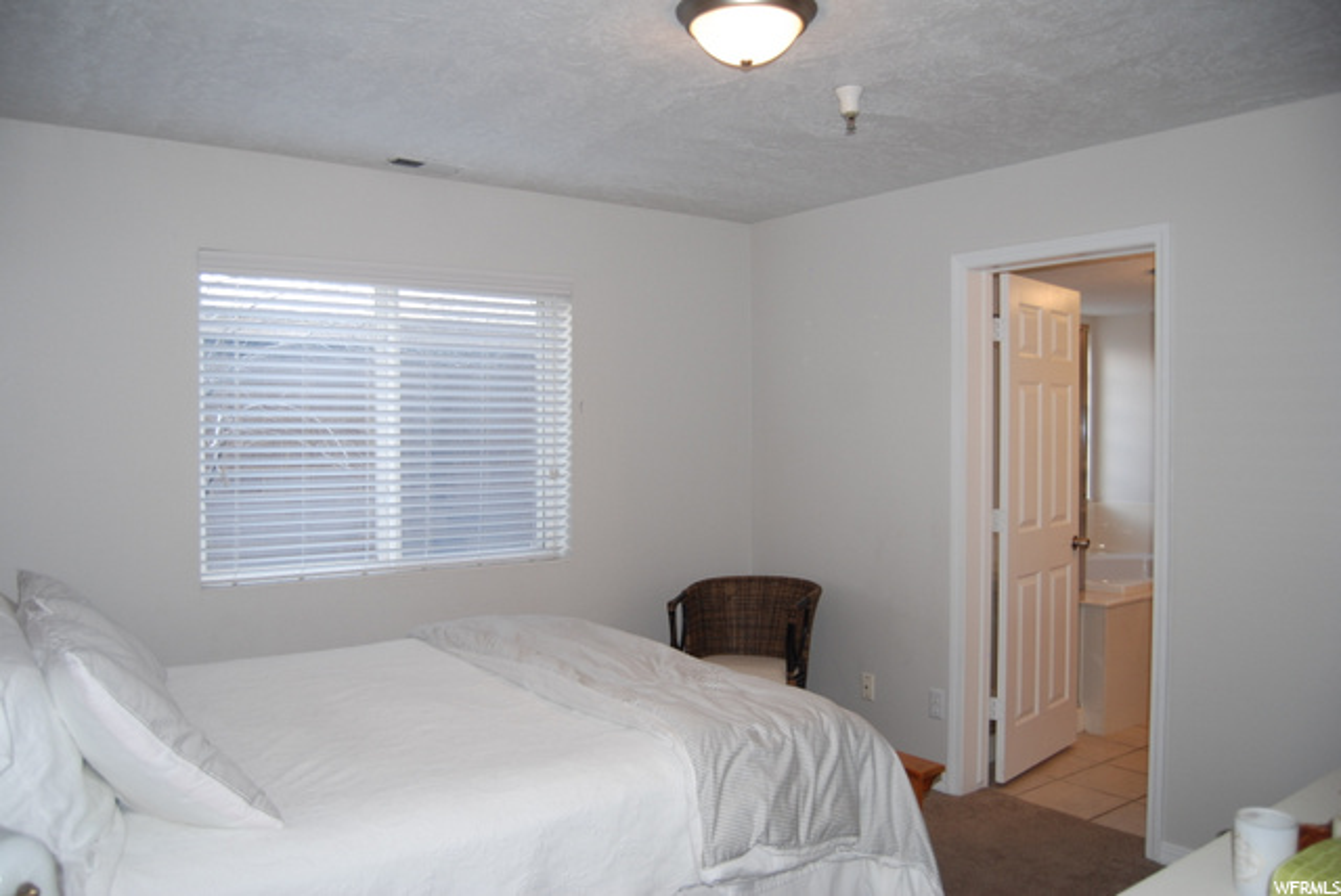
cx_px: 670
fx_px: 1007
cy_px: 448
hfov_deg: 67.3
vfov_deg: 48.0
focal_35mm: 27
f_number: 3.5
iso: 200
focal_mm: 18
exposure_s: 1/60
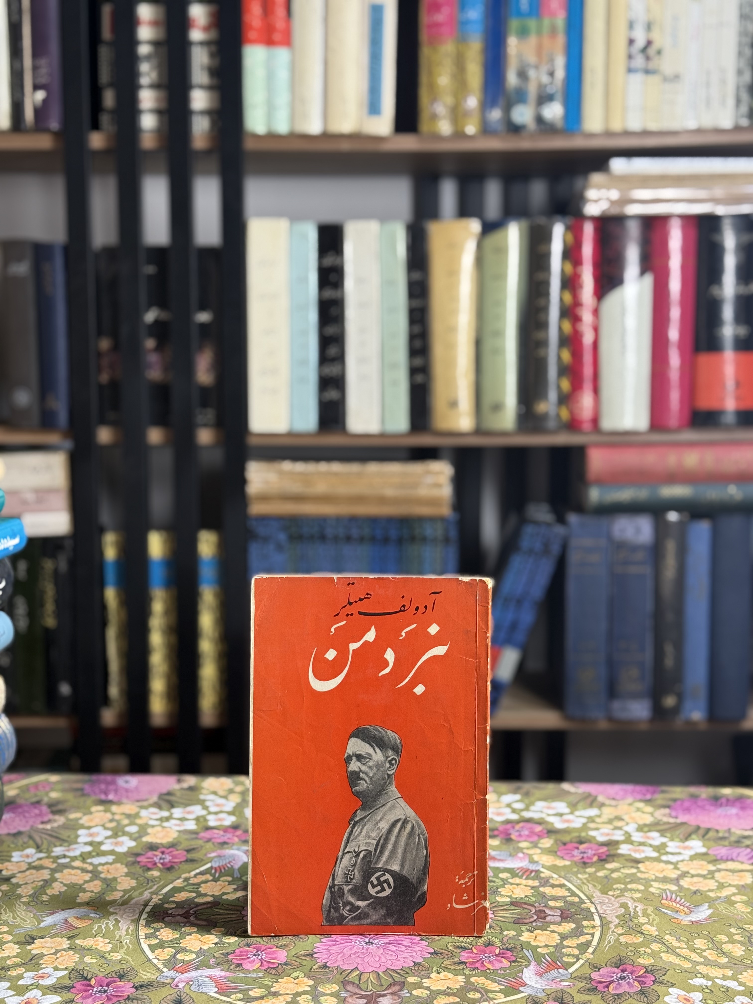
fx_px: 1392
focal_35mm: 48
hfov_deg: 30.3
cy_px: 502
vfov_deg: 39.7
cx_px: 376
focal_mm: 6.76
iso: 80
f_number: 1.78
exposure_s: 1/50
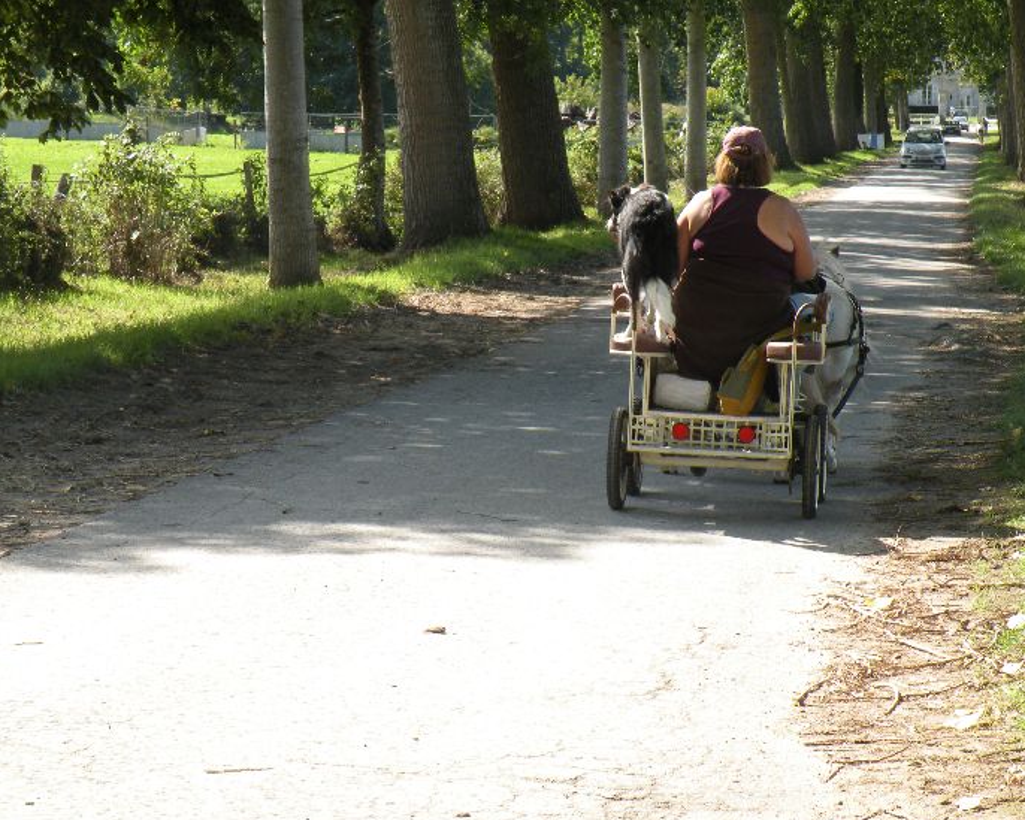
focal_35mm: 115
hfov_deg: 16.7
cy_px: 399
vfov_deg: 13.4
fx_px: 3489
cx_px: 596
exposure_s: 1/125
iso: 100
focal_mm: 17.9
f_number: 5.6
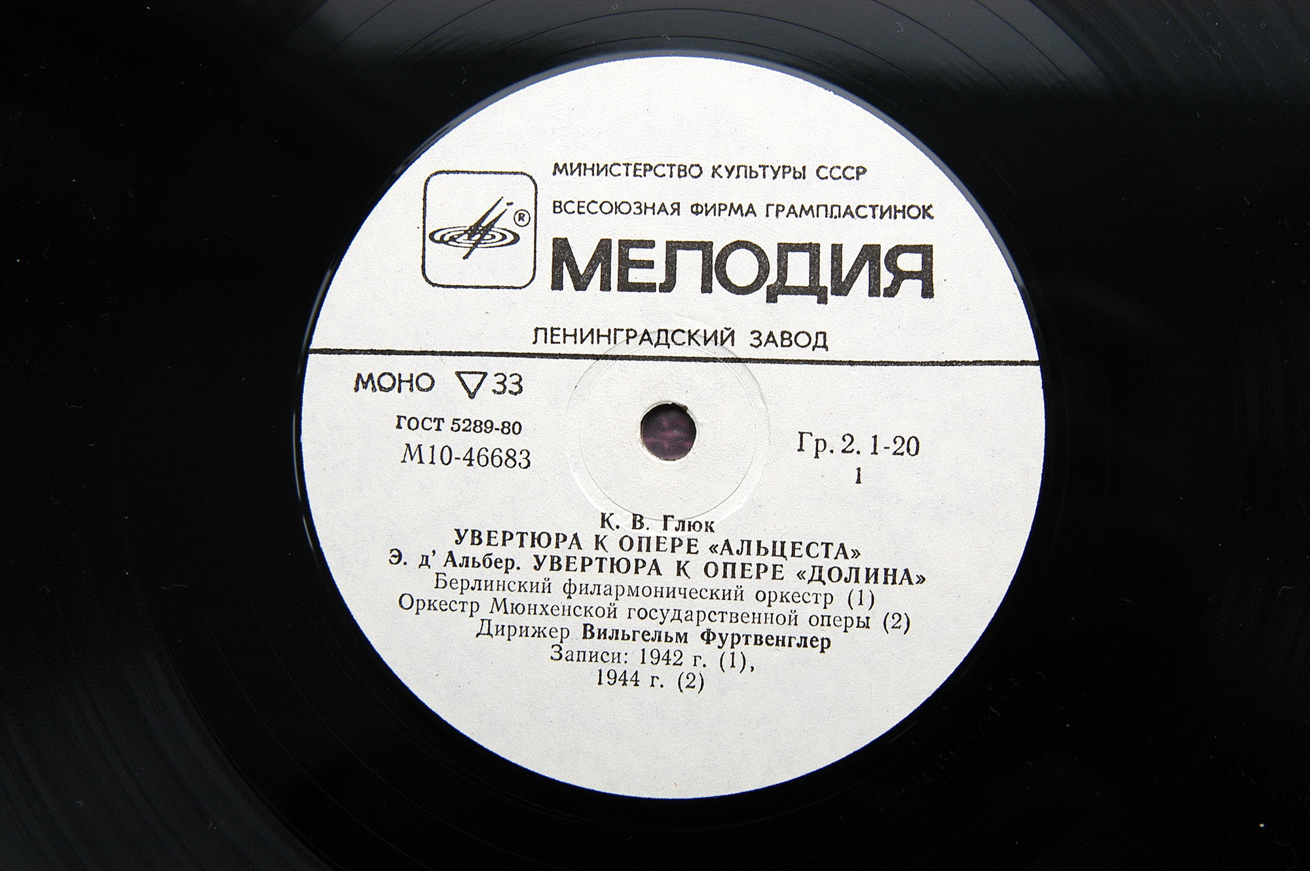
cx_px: 655
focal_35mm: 52
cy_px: 436
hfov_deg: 37.9
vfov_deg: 25.7
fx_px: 1909
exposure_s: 1/90
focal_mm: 35
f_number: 5
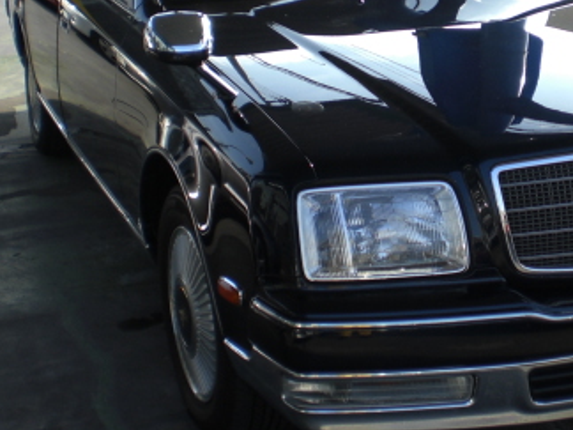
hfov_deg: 25.7
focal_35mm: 75
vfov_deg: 19.5
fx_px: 1241
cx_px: 424
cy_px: 97
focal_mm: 6.3
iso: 50
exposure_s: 1/160
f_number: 3.1
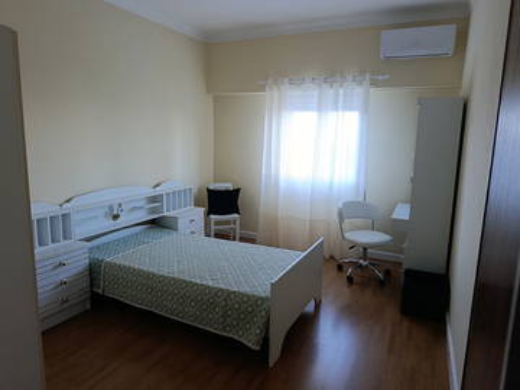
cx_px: 260
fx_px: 346
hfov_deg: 73.9
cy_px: 195
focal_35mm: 23
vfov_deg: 58.9
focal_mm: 6.11
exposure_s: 1/50
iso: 707
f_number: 1.65
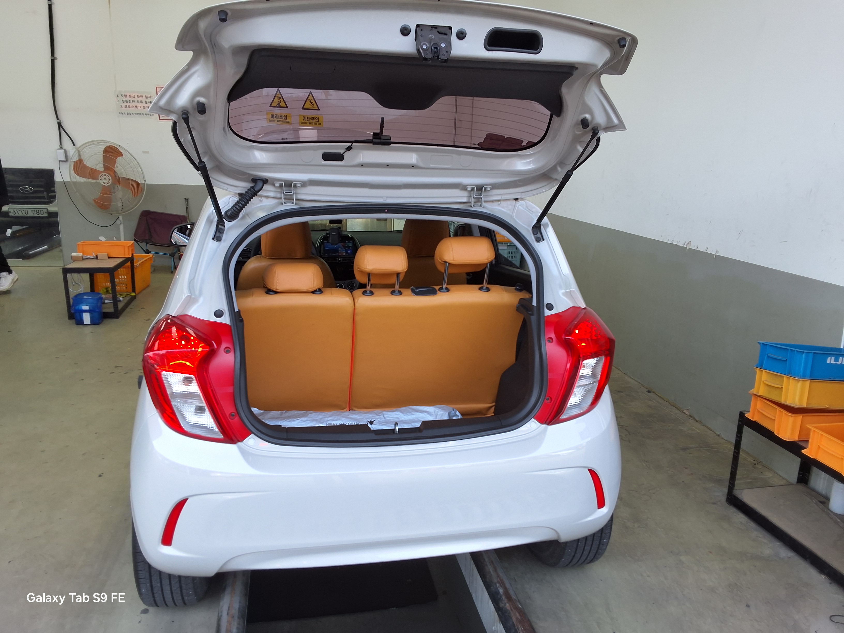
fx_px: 683
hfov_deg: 63.4
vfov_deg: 49.7
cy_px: 316
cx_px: 422
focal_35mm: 28
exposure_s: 1/143
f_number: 1.9
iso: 32
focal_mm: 2.91
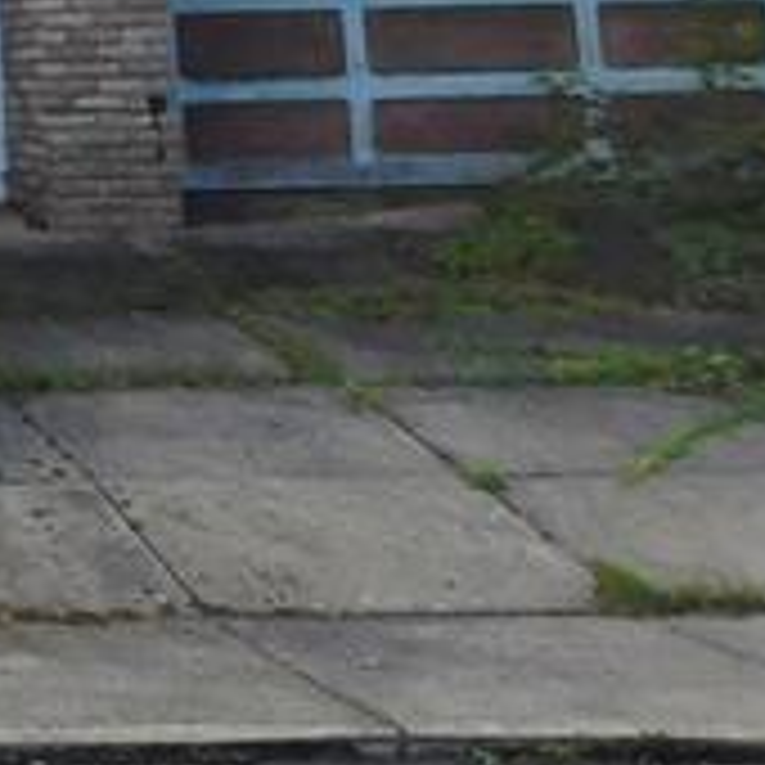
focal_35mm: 133
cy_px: -333
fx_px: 3325
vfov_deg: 12.6
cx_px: -1130
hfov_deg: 10.9
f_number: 6.2
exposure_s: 1/400
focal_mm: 4.5
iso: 125
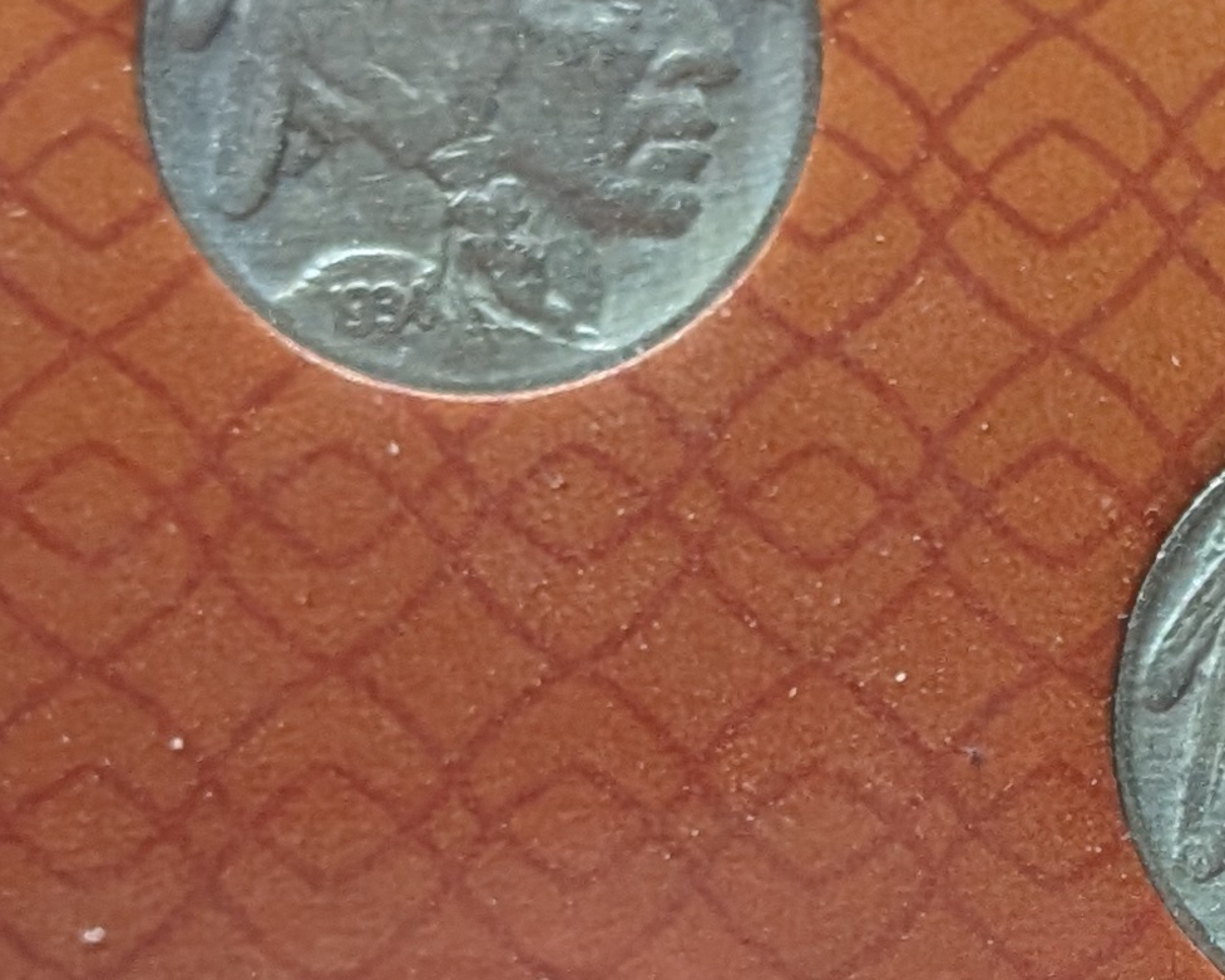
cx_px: 1377
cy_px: 1160
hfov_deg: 9.5
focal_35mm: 200
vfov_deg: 7.7
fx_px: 7253
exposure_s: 1/122
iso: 61
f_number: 1.68
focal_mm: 6.9
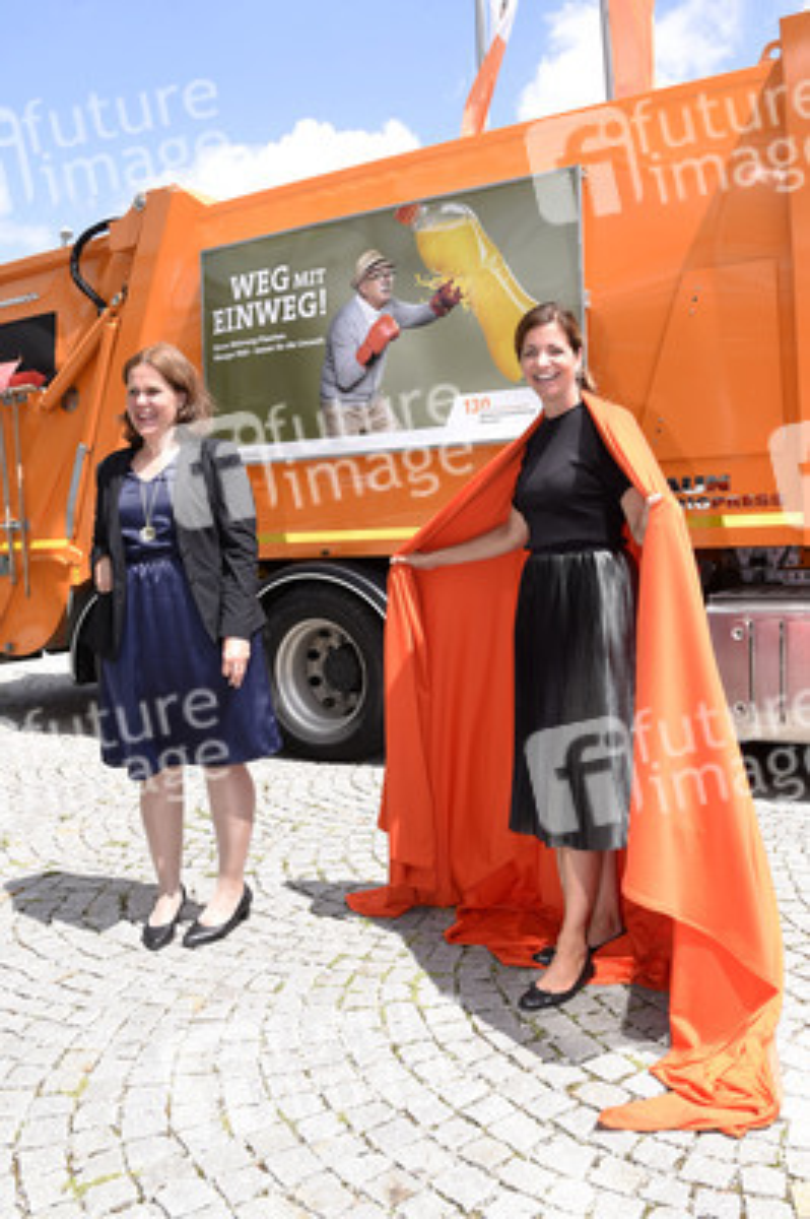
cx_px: 405
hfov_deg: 53.1
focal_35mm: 24
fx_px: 811
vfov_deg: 73.8
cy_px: 610
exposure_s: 1/160
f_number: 8
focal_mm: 24
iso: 160
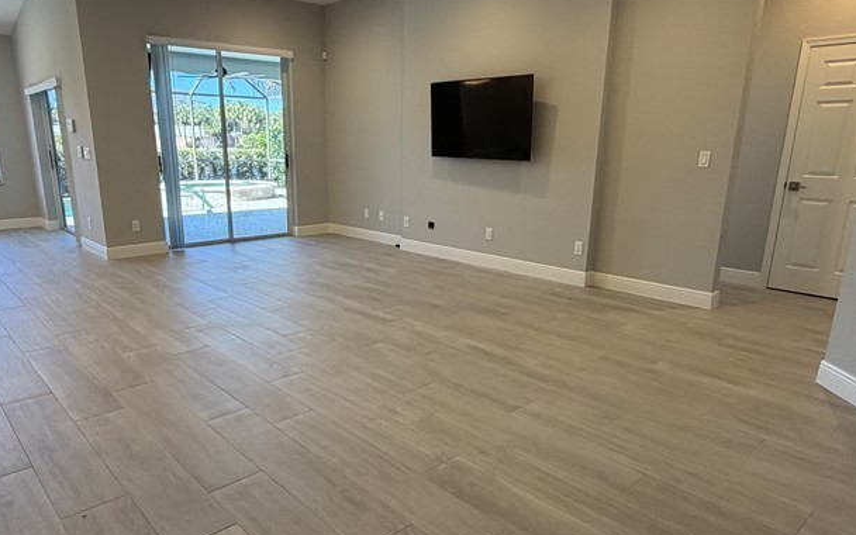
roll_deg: +0.6
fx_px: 583
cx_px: 391
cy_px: 294
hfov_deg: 72.4
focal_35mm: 25
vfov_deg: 49.2
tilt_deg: -15.8
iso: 160
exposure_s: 1/120
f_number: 2.2
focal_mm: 2.22
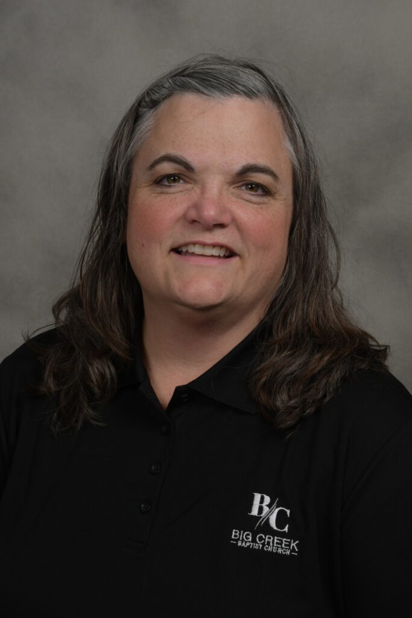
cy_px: 309
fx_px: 1235
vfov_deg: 28.1
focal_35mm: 72
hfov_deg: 18.9
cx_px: 206
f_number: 11
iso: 100
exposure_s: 1/125
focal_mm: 48
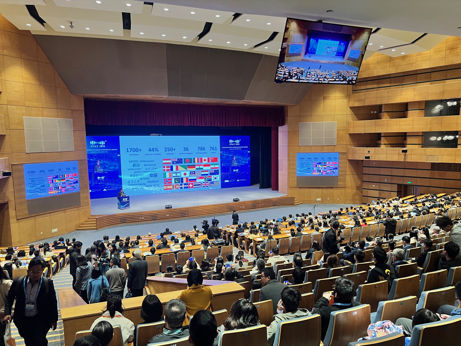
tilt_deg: -6.2
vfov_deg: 53.1
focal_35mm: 26
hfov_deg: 67.3
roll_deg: +0.5
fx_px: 346
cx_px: 230
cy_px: 173
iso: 125
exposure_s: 1/60
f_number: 1.5
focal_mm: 5.7
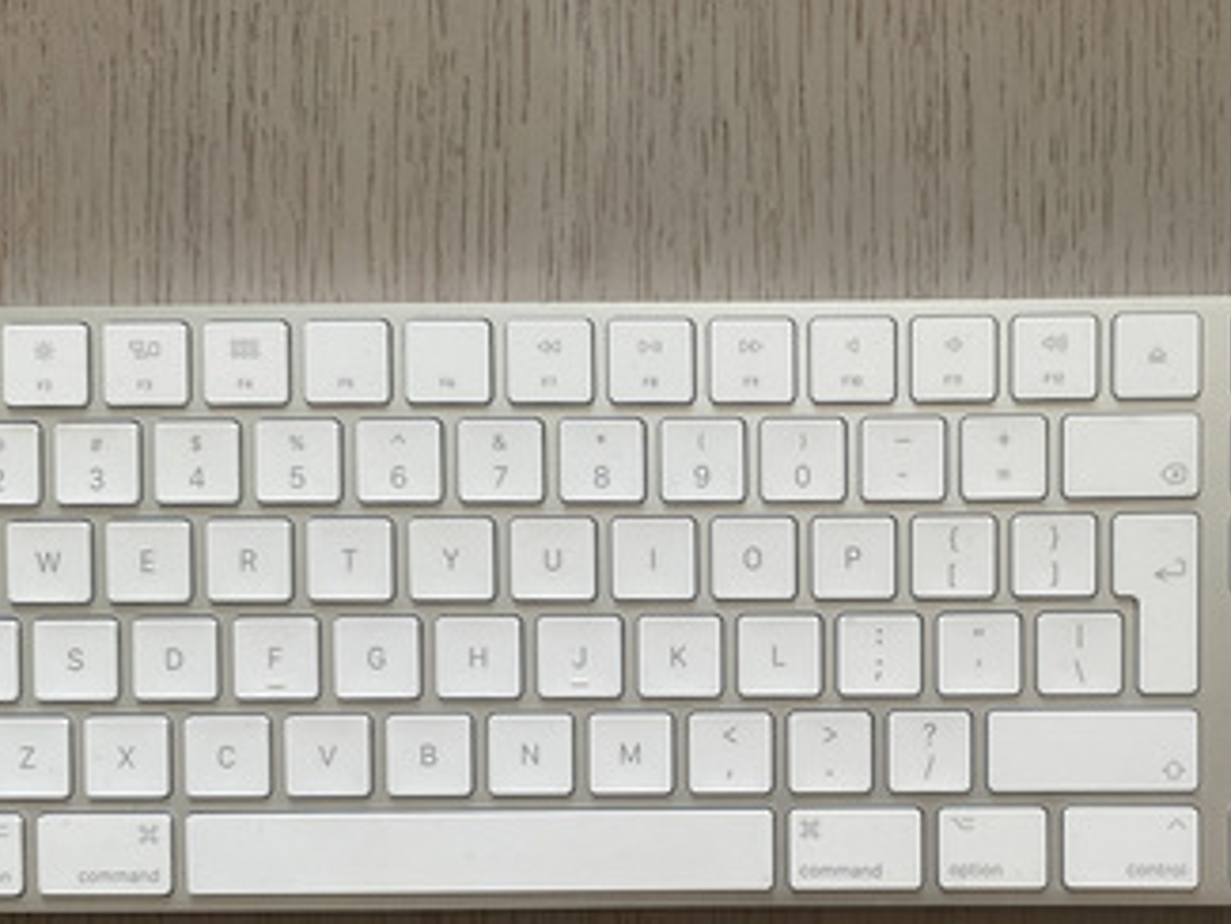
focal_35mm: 48
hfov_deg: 39.0
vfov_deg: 29.7
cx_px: 864
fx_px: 1708
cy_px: 716
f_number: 1.8
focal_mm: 4.25
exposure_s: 1/100
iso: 125
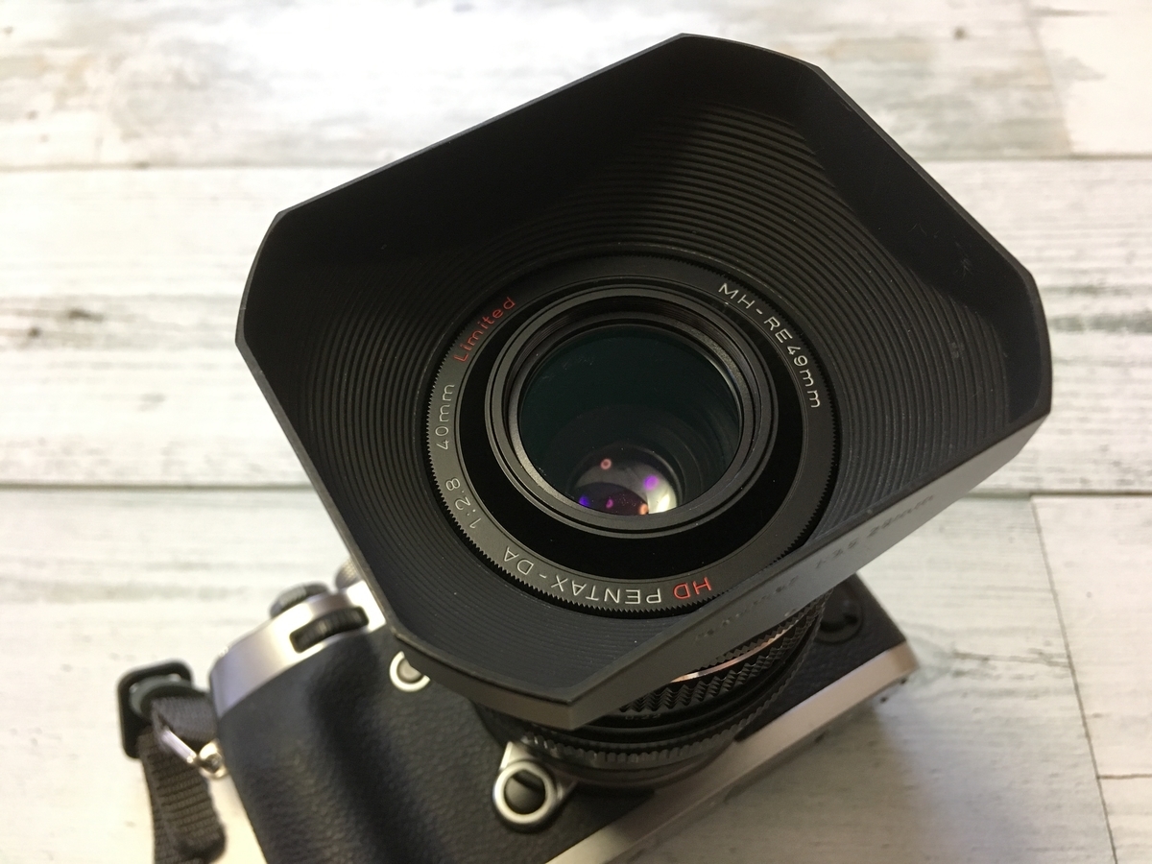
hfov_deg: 61.7
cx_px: 576
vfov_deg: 48.2
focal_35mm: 29
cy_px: 432
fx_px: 965
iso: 125
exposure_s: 1/30
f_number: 2.2
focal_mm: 4.15
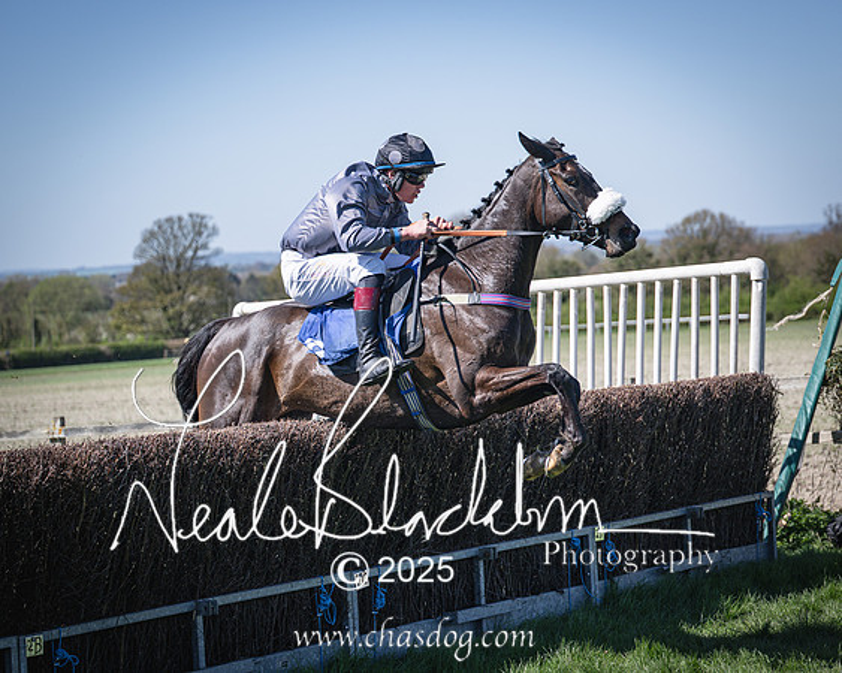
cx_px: 451
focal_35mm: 100
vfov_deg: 15.4
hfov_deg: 19.2
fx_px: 2488
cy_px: 352
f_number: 2.8
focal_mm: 70
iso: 72
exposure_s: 1/2000
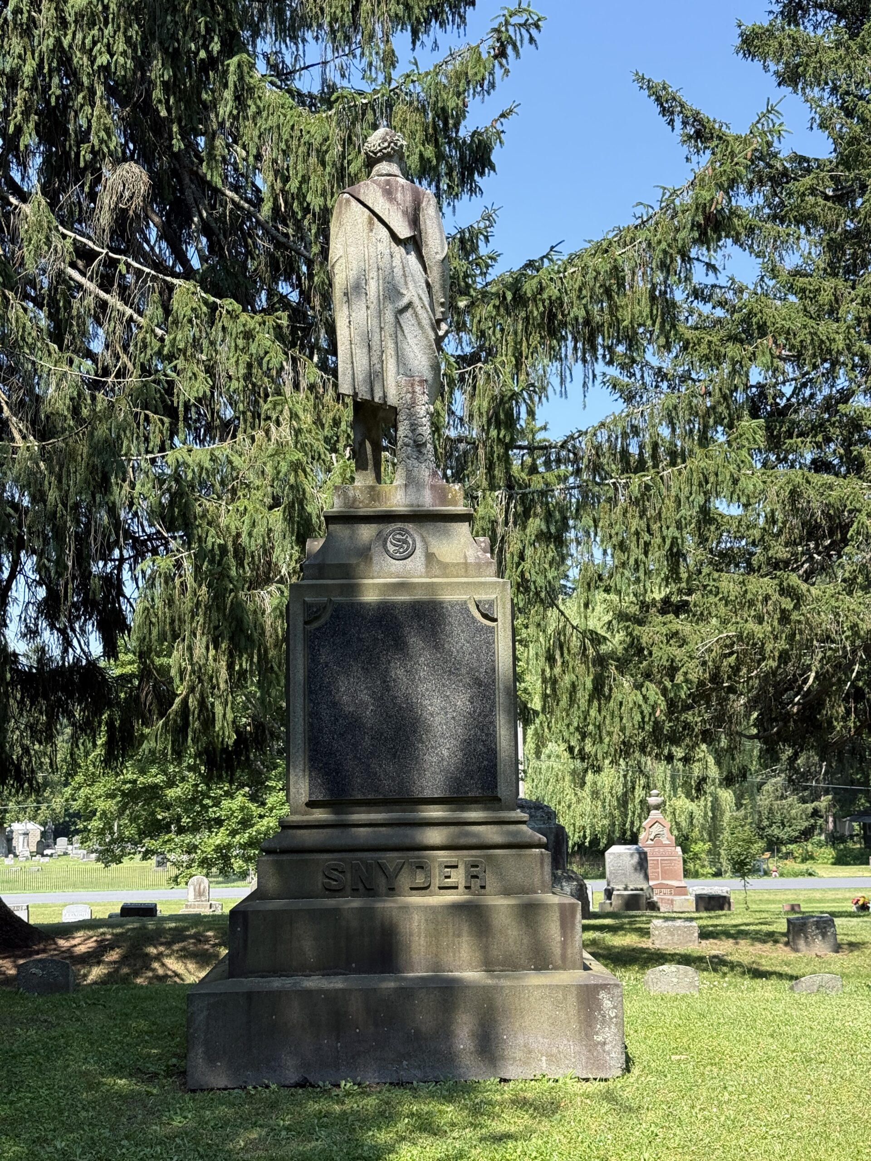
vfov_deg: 39.7
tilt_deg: +6.3
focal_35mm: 48
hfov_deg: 30.3
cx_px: 436
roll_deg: +1.1
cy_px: 580
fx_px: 1610
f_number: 1.78
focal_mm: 6.76
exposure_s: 1/1403
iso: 64
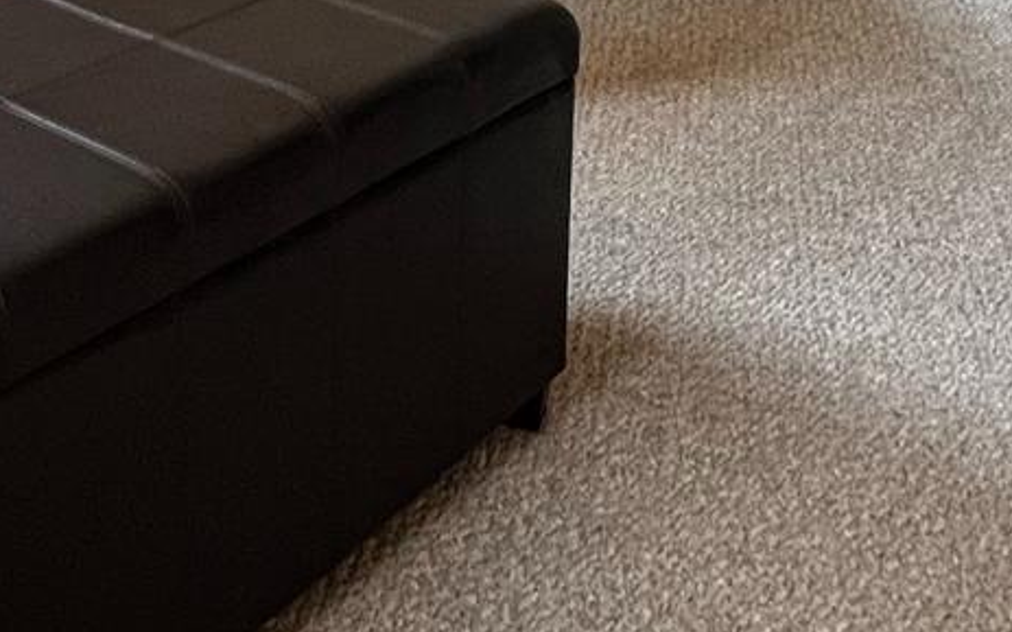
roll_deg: +0.4
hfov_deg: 33.3
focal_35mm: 61
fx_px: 1682
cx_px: 363
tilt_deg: -5.6
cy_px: -516
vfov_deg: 17.3
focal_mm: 1.57
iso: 250
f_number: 1.8
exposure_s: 1/60
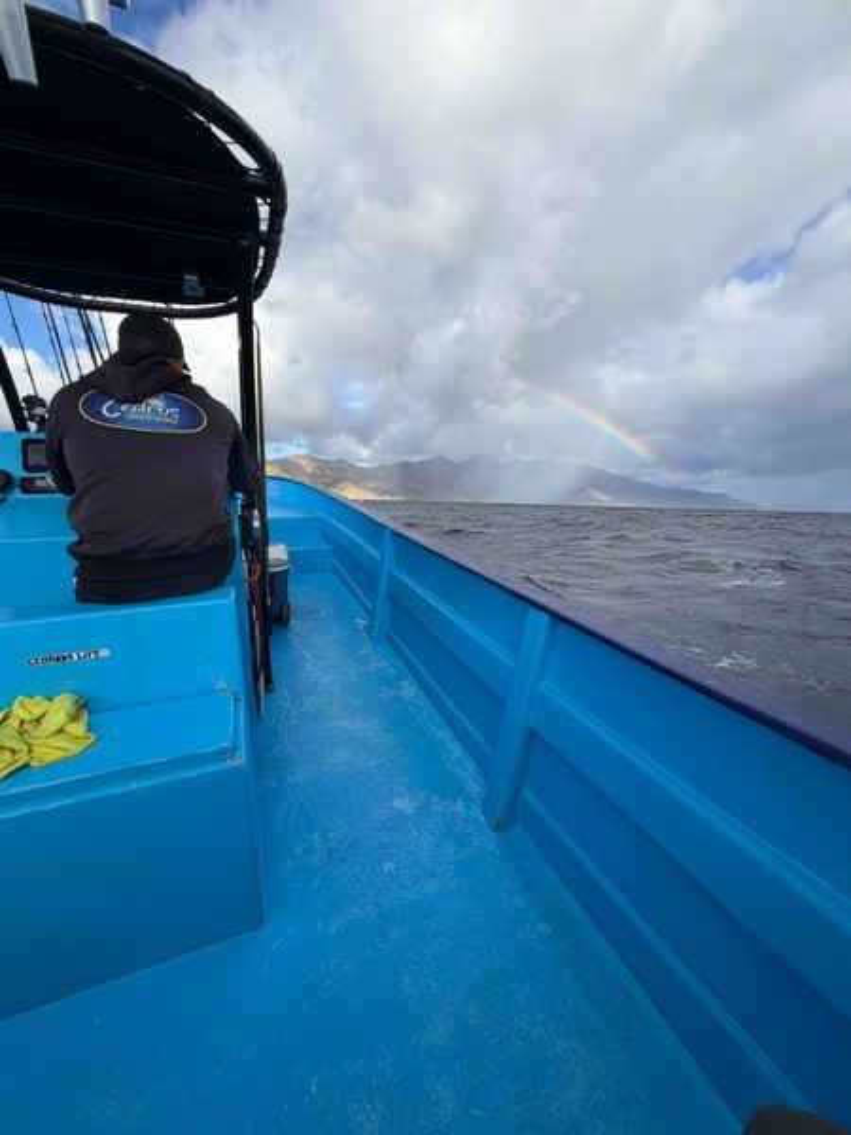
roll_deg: +1.4
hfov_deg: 85.7
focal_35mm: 14
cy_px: 568
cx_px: 426
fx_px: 459
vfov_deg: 102.1
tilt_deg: -7.5
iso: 25
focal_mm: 2.22
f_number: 2.2
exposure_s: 1/770
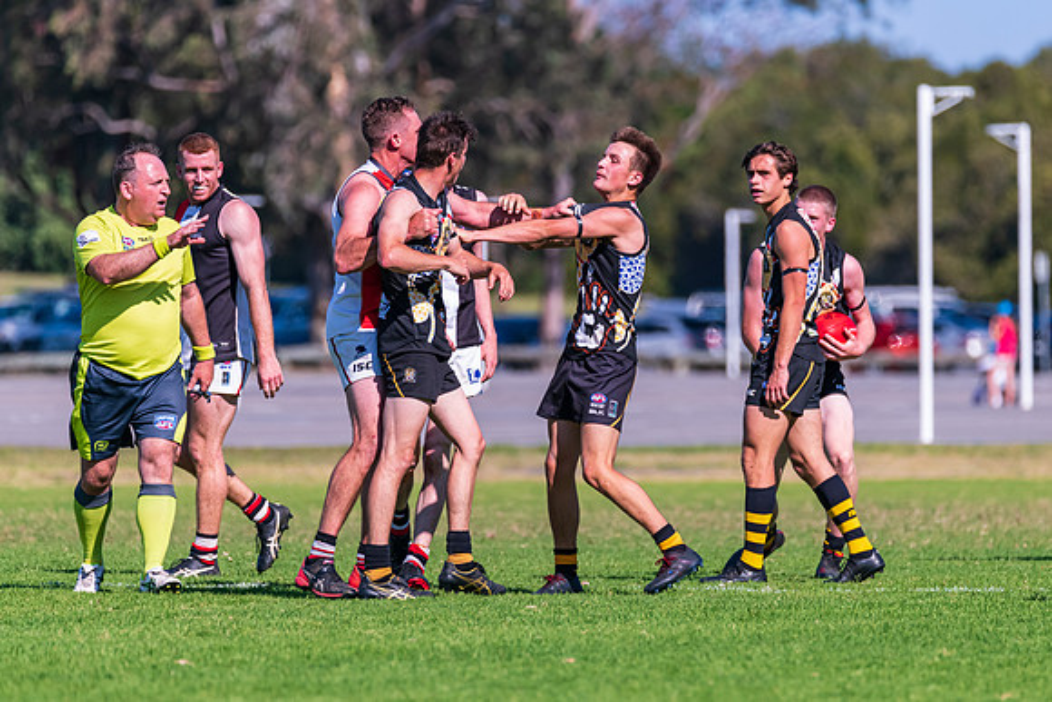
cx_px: 589
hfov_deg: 3.8
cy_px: 388
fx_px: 15818
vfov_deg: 2.5
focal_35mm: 541
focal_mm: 450
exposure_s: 1/2500
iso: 800
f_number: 6.3
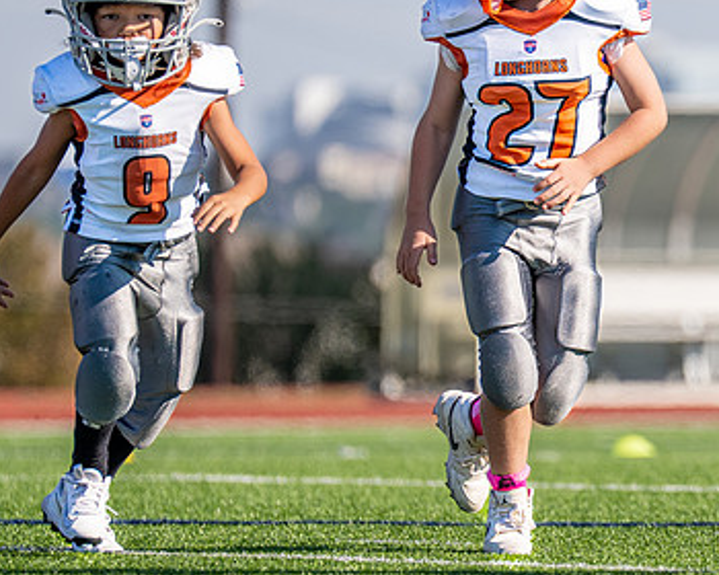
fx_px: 11576
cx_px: 689
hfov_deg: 3.6
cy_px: 292
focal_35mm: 544
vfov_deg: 2.8
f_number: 2.8
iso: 100
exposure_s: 1/2500
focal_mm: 200
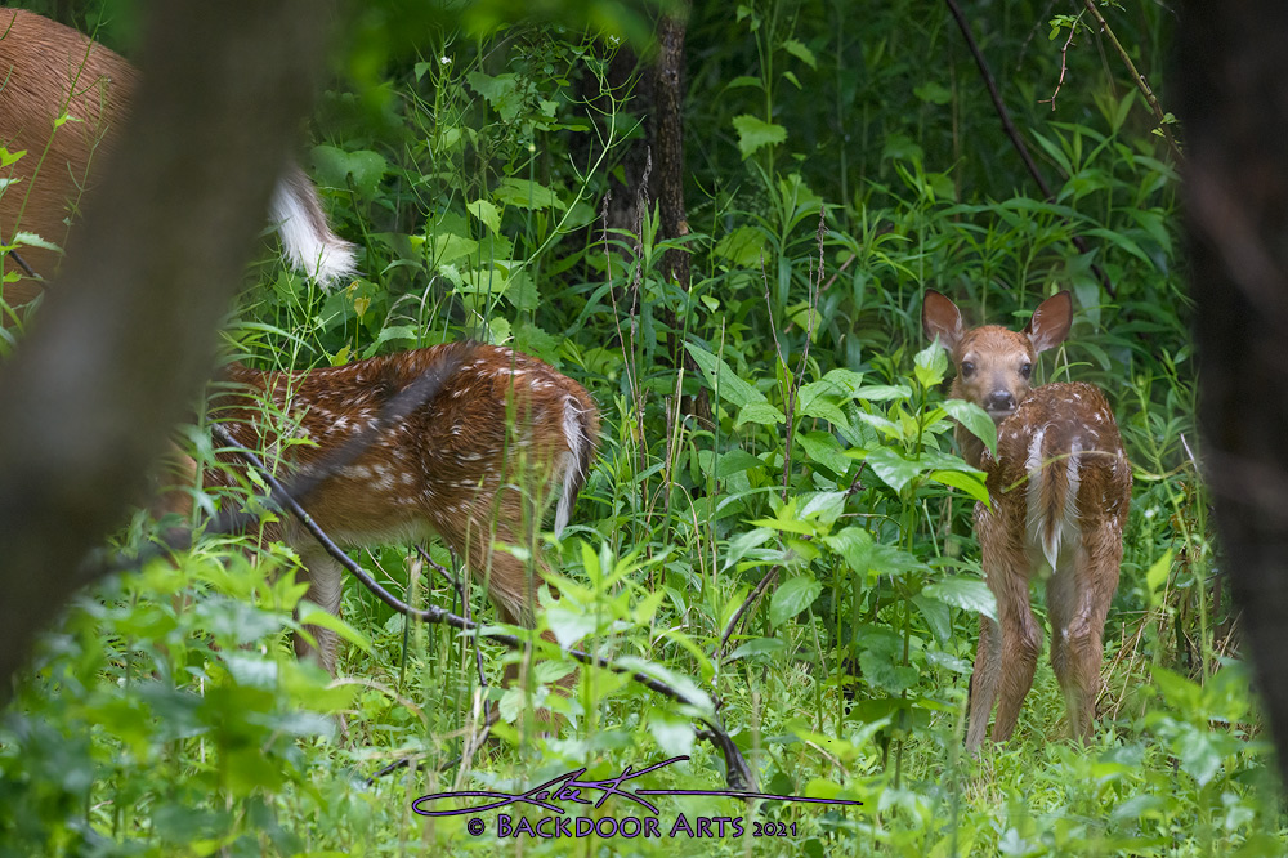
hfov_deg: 2.8
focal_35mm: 750
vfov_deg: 1.8
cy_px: 429
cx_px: 644
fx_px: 26823
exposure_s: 1/500
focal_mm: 500
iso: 2800
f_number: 8
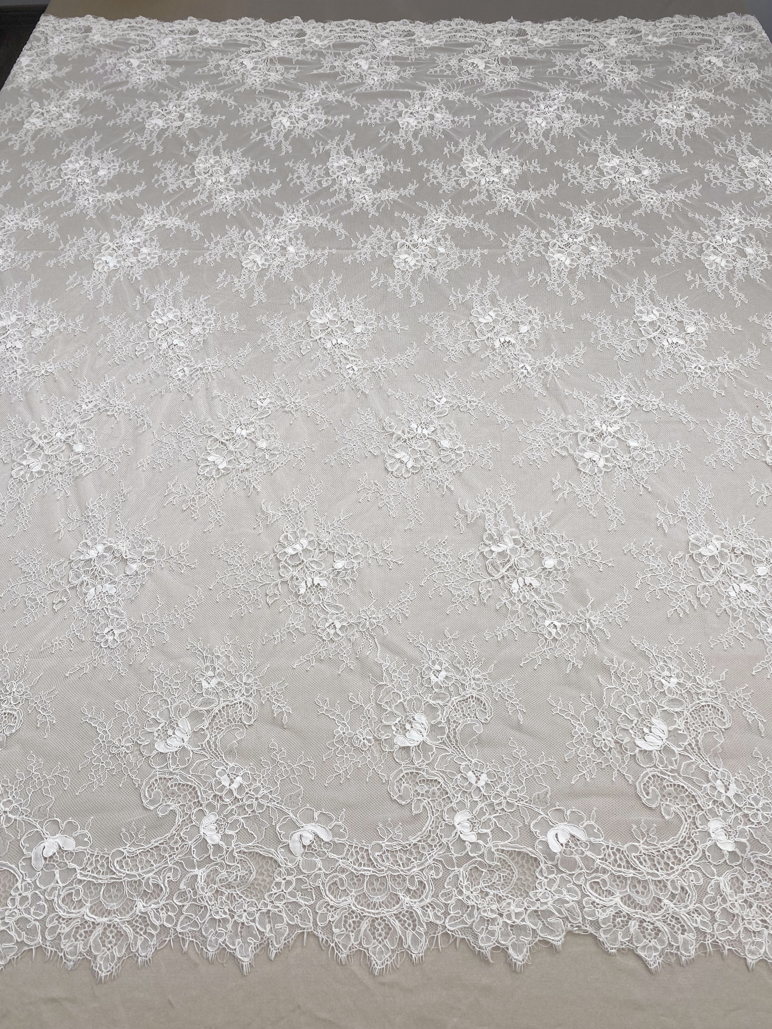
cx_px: 386
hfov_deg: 53.1
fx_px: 773
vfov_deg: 67.3
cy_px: 514
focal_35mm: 26
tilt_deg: -53.8
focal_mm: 4.25
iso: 32
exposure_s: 1/136
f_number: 1.8
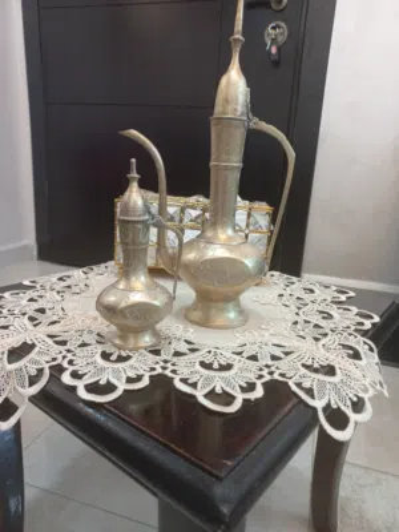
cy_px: 266
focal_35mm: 25
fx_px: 384
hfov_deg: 54.9
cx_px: 200
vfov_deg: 69.4
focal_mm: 4.6
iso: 200
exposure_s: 1/33.3
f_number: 1.8
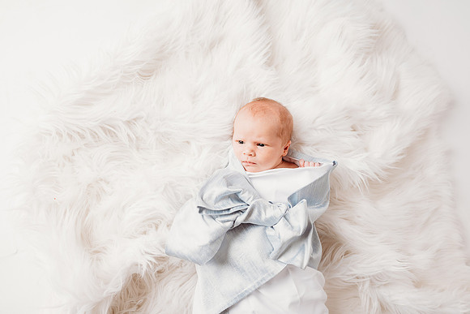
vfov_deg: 53.2
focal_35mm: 24
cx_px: 235
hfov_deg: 73.7
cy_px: 157
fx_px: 313
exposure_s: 1/200
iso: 100
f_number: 4
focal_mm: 24
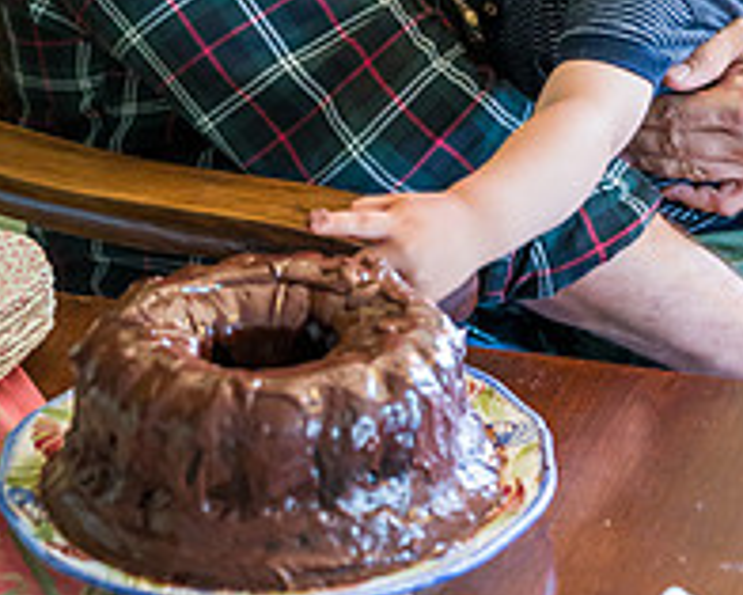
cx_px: 408
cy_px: 91
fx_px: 2508
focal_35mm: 114
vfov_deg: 13.4
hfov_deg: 16.8
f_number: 4
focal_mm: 53
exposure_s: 1/60
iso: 5000
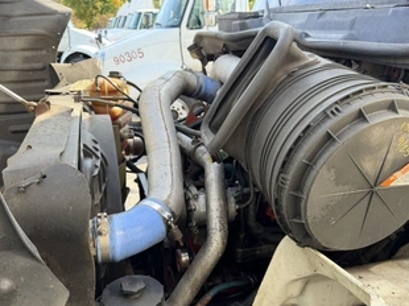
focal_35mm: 31
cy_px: 181
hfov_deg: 58.1
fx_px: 366
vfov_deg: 45.2
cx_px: 236
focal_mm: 6.76
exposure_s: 1/376
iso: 100
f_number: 1.78
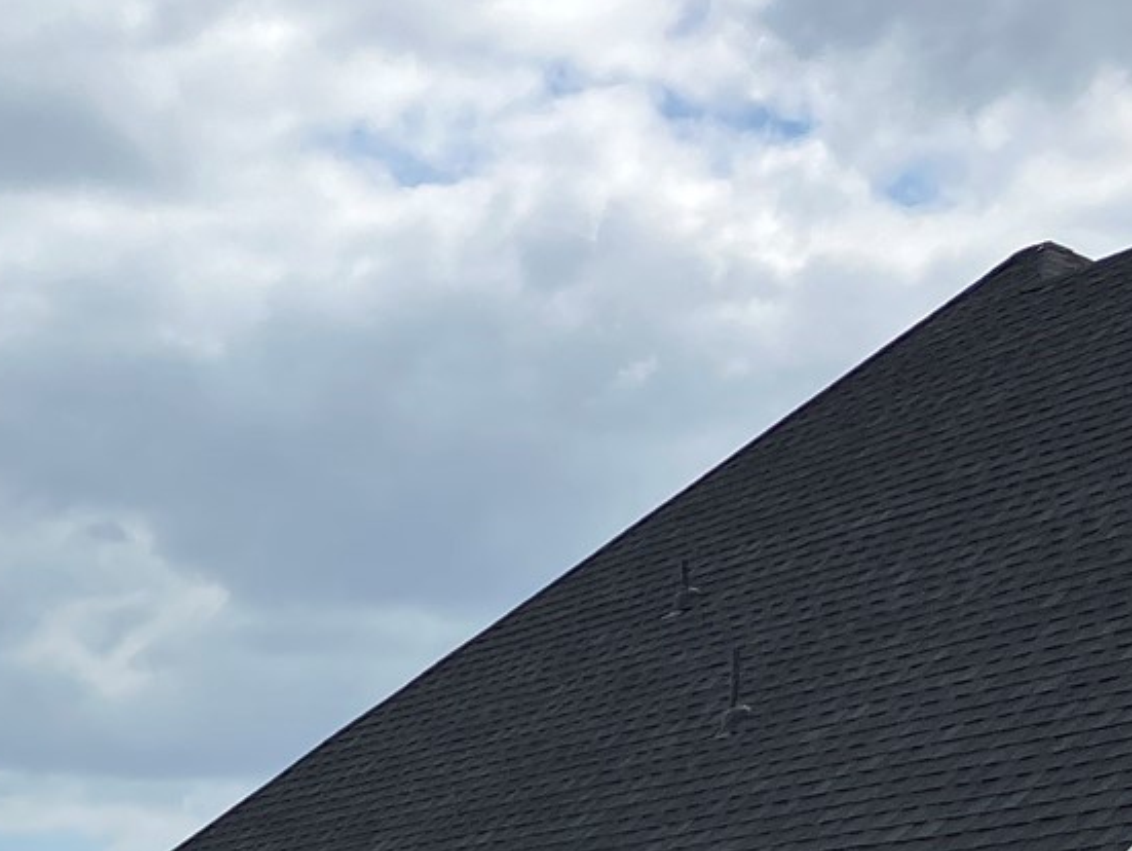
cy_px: 1180
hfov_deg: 16.6
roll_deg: -1.0
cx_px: -719
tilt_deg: +1.6
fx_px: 3403
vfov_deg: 13.6
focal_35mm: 104
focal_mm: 3.99
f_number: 1.8
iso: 32
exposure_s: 1/2433
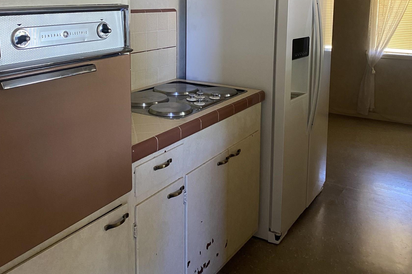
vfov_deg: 34.9
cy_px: 60
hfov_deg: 51.9
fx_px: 423
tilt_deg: -8.4
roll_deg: -0.3
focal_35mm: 37
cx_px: 208
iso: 250
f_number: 1.8
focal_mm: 4.25
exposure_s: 1/60
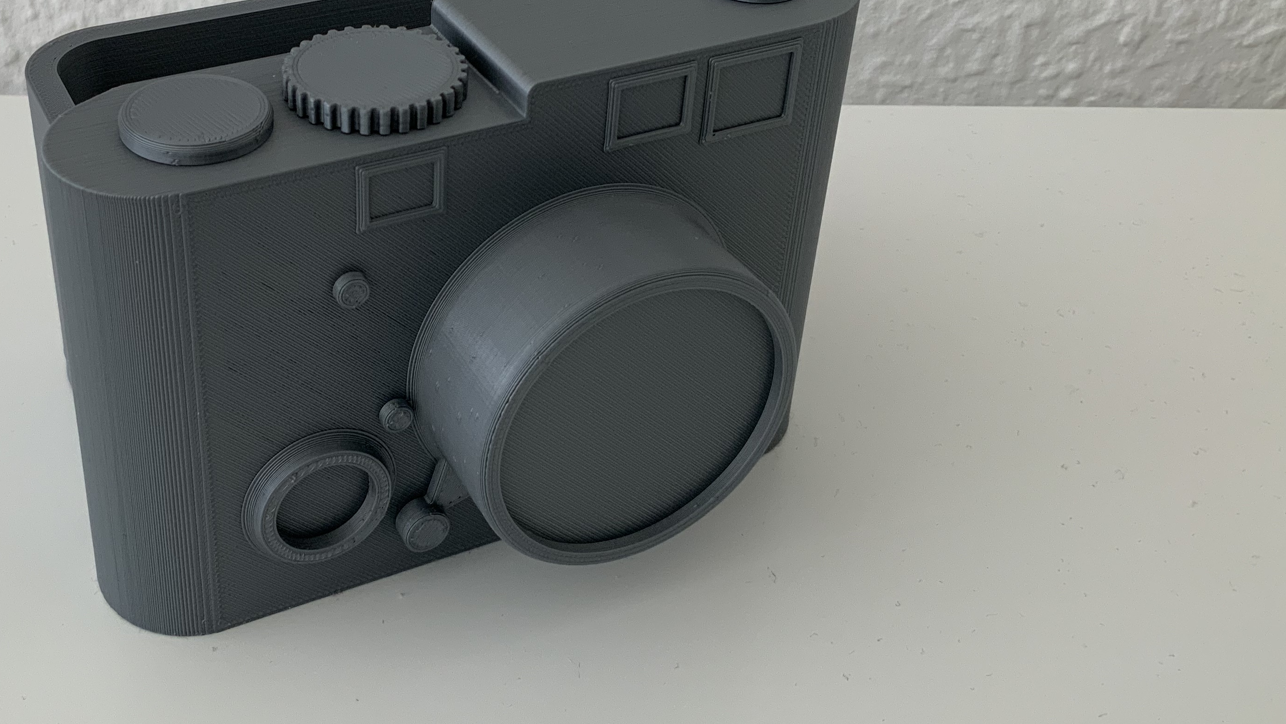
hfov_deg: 43.9
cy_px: 177
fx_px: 1569
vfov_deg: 25.6
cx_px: 418
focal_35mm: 46
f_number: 1.8
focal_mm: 3
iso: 50
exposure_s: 1/120
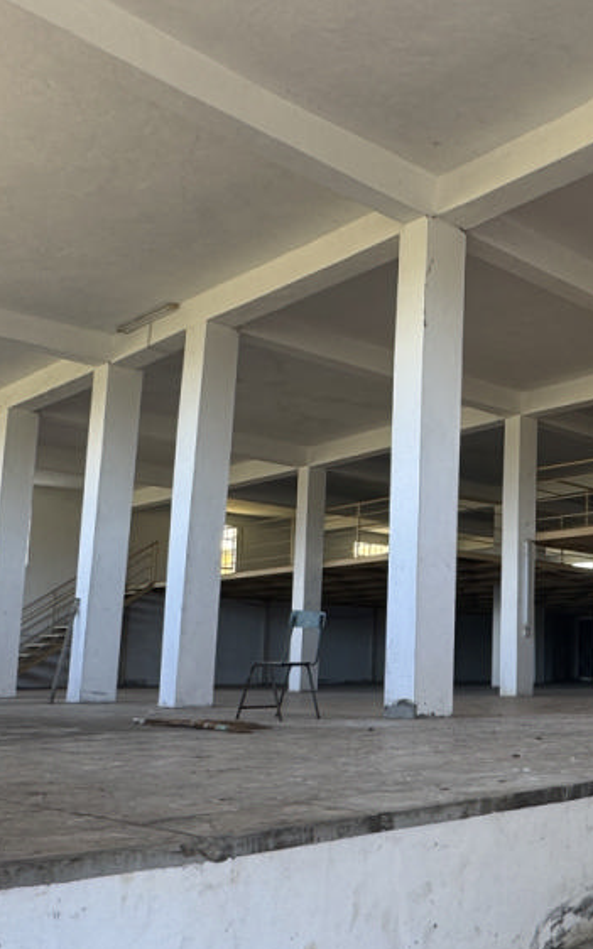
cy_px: 547
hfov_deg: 30.3
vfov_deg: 51.4
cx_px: 642
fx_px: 983
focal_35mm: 38
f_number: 2.2
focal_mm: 2.22
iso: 64
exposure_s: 1/99
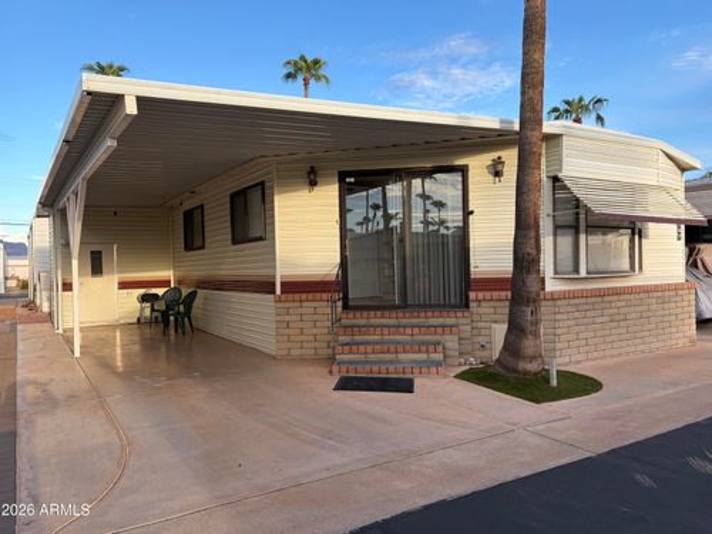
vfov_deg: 53.1
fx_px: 535
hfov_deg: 67.3
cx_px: 356
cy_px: 267
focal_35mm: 26
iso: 50
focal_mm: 5.96
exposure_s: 1/581
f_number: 1.6
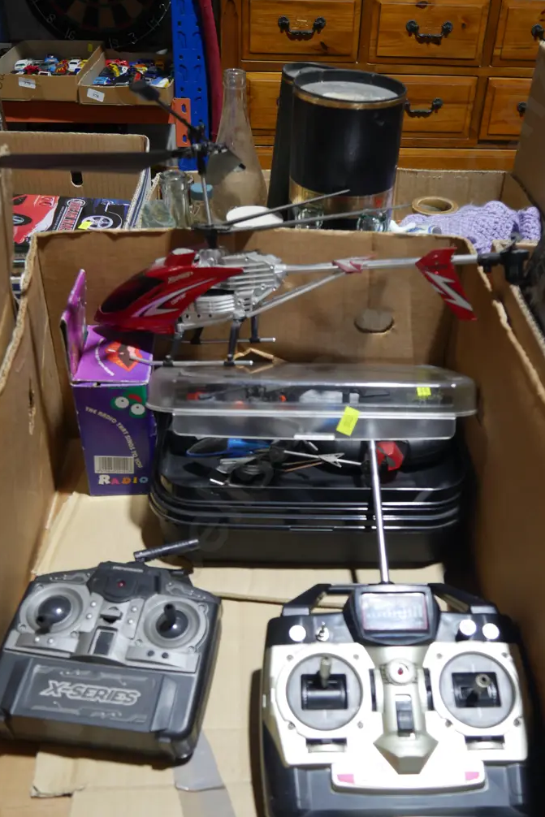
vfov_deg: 53.1
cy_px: 402
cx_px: 305
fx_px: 817
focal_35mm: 36
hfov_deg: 36.8
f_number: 4
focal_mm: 17
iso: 320
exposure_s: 1/60
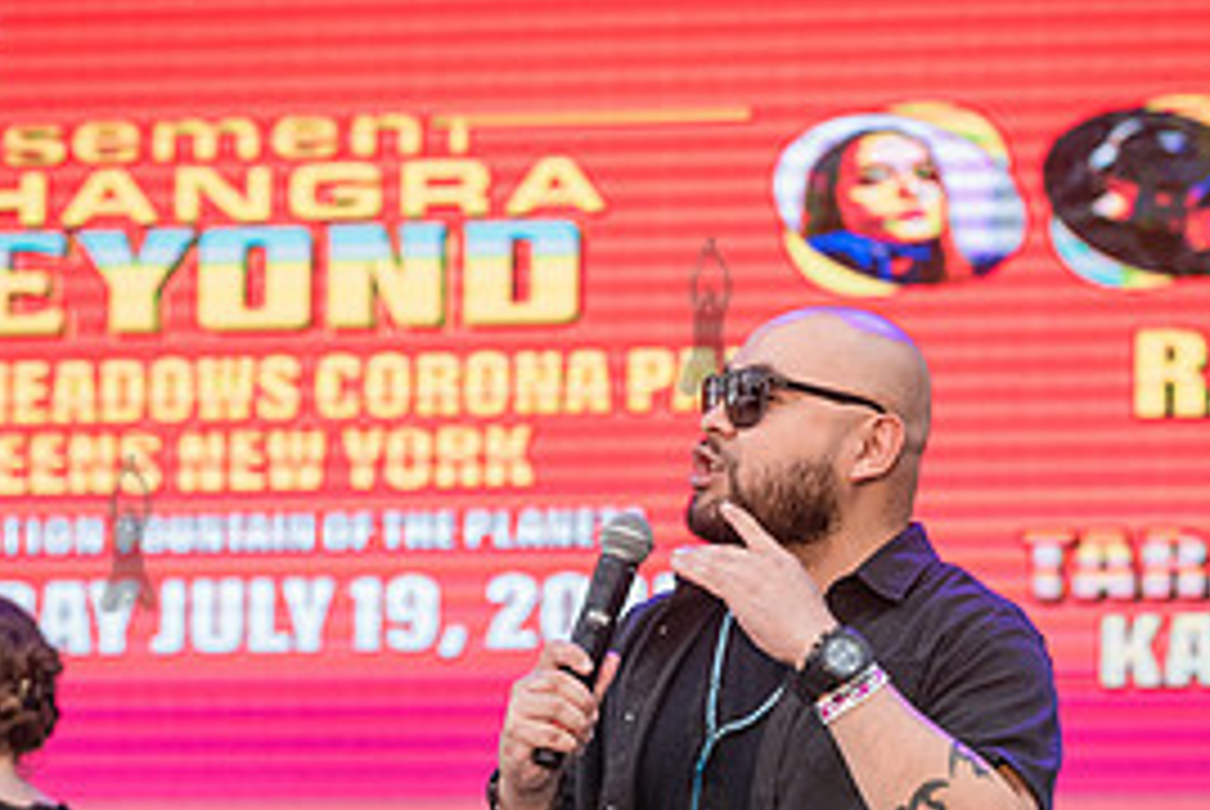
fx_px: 7772
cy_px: 749
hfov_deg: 8.9
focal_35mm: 231
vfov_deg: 6.0
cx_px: 706
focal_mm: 105
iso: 3200
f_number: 4.5
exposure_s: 1/1250
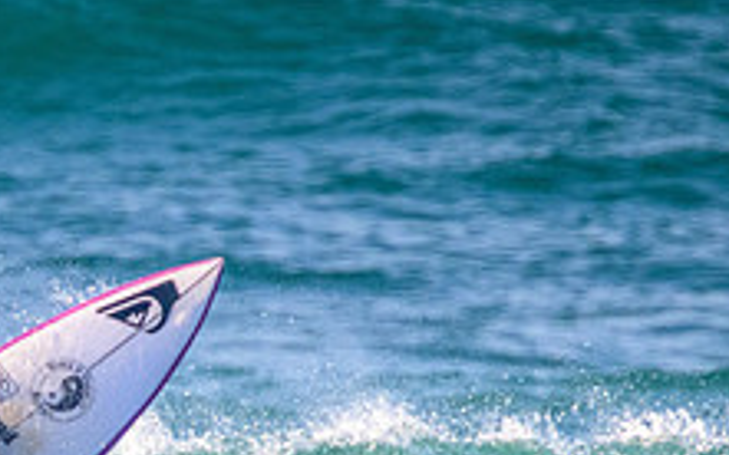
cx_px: -66
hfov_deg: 1.0
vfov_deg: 0.6
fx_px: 42526
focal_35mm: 2141
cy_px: 631
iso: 5000
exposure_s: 1/2000
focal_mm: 800
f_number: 11
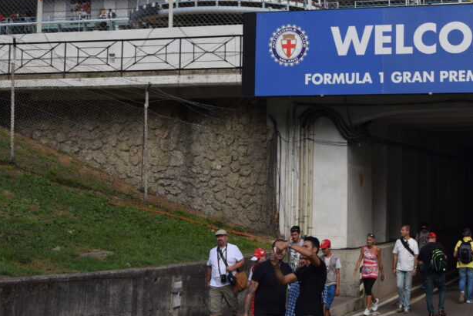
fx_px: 986
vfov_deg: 18.1
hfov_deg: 26.6
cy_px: 67
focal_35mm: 75
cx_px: 365
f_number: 8
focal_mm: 30
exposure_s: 1/200
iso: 100
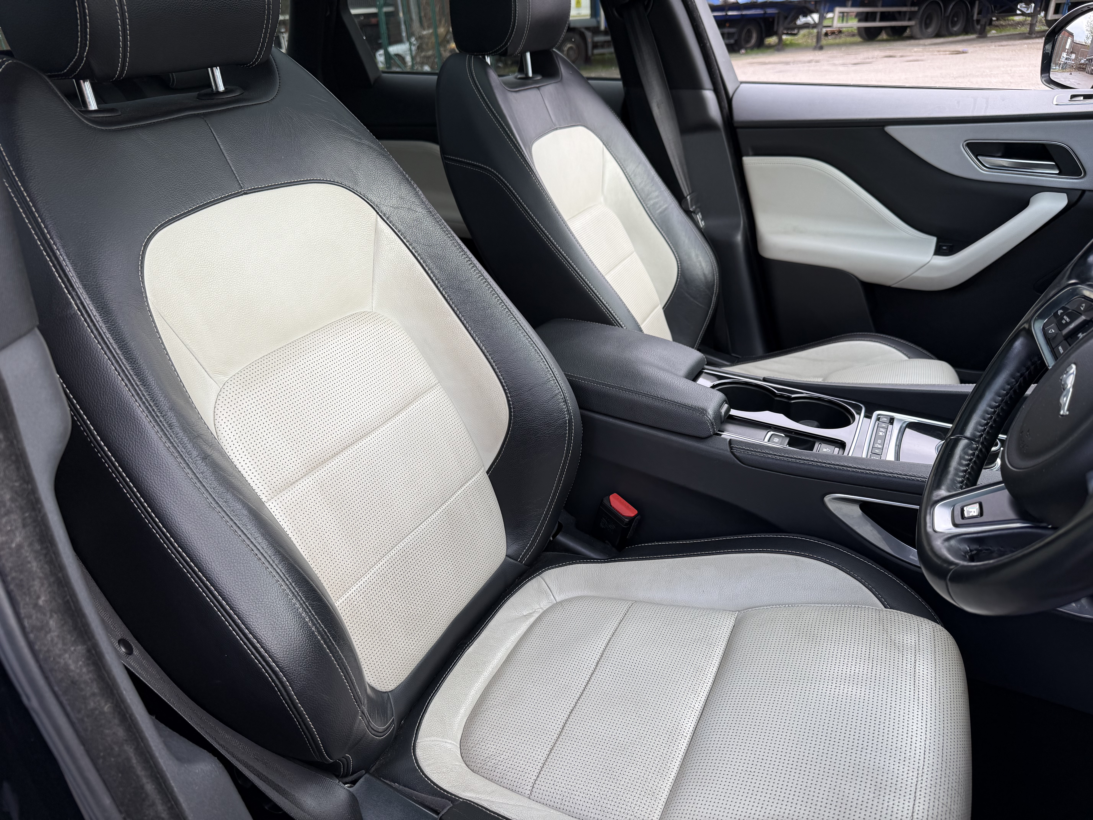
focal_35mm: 24
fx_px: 758
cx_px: 546
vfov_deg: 56.8
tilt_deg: -26.0
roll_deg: +5.2
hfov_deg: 71.6
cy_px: 410
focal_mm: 6.76
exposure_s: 1/491
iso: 80
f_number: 1.78
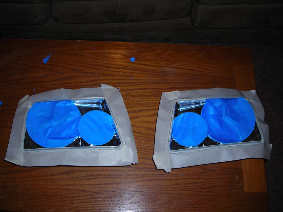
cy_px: 106
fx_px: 311
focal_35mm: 38
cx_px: 142
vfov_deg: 37.7
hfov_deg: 49.0
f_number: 3.2
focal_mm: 6.3
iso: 50
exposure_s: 1/60.1
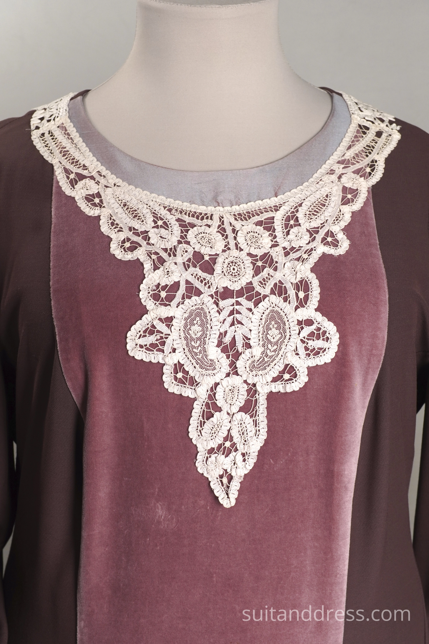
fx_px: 858
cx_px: 214
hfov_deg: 28.1
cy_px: 322
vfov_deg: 41.1
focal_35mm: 48
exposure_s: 1/80
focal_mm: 32
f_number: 6.3
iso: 400
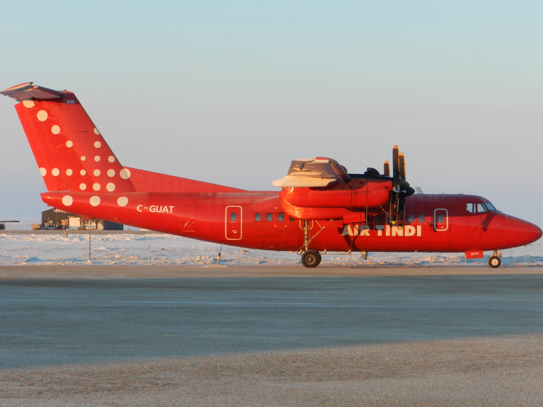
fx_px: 1804
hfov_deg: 17.1
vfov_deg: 12.9
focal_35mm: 115
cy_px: 204
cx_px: 272
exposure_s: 1/160
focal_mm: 20.5
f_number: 4.8
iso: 160
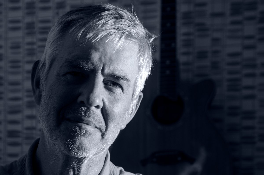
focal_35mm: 98
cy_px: 88
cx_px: 132
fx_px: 714
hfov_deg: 21.0
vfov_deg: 14.0
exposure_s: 1/60
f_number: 5
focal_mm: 65
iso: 400
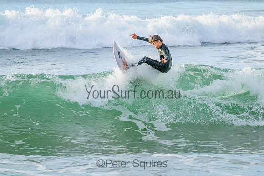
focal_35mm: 400
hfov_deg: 5.2
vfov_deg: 3.4
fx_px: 2934
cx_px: 132
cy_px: 88
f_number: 11
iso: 5600
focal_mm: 400
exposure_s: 1/1250
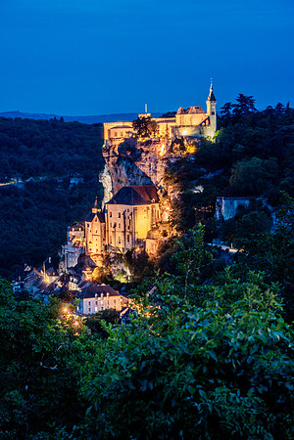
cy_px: 220
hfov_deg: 13.0
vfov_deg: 19.5
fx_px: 1286
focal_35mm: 105
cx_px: 147
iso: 400
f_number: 8
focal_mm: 105
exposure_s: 5
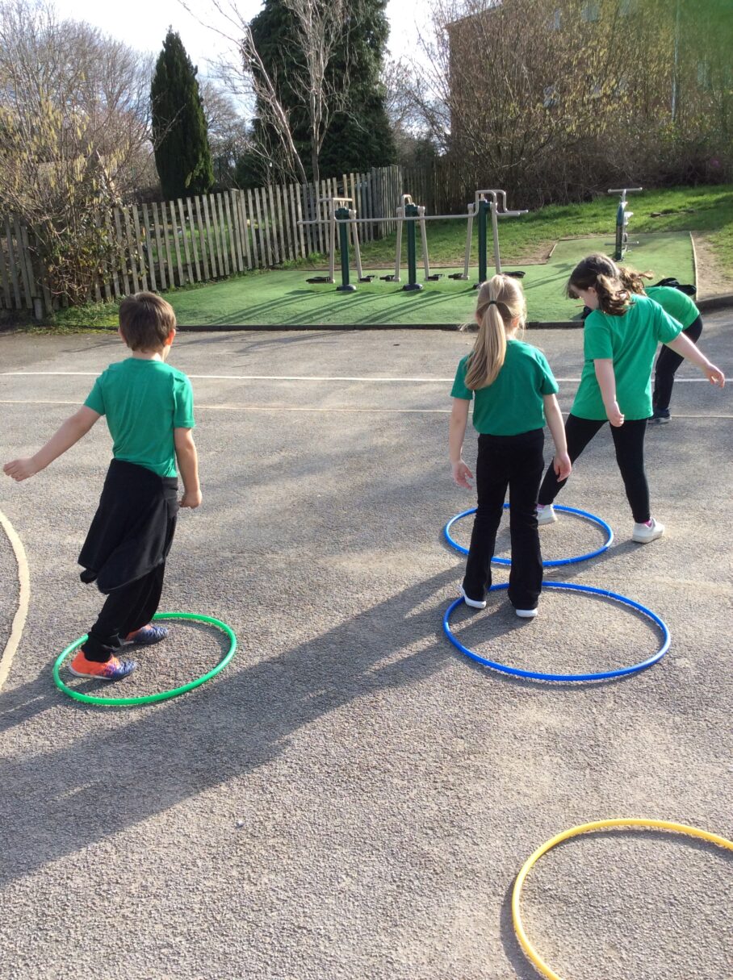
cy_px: 490
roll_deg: +3.8
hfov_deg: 44.1
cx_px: 366
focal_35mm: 32
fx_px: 906
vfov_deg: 56.9
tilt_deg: -21.1
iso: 32
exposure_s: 1/454
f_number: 2.4
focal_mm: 3.3
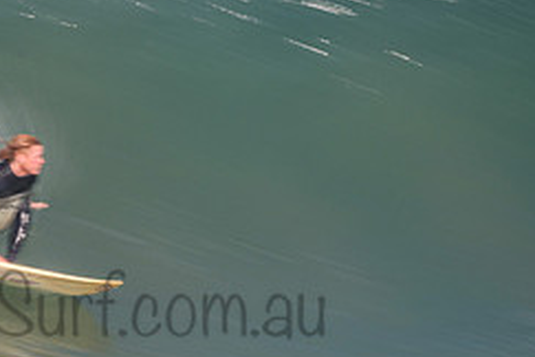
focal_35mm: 1789
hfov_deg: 1.2
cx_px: 92
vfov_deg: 0.8
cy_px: 285
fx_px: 26584
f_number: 18
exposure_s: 1/20
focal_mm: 500
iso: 100
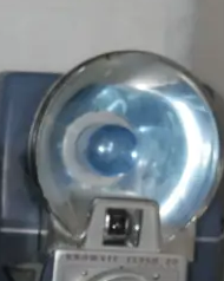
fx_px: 1535
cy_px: 305
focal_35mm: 185
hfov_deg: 8.1
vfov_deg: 10.3
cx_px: -159
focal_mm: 22
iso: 3200
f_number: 4.7
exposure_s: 1/60
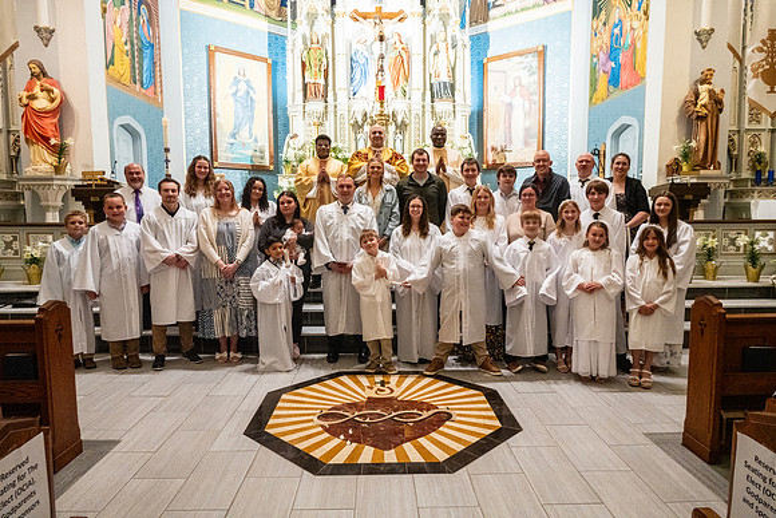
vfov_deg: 53.2
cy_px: 259
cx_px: 388
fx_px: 517
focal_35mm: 24
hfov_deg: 73.7
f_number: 9
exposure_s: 1/60
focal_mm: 24
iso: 5000
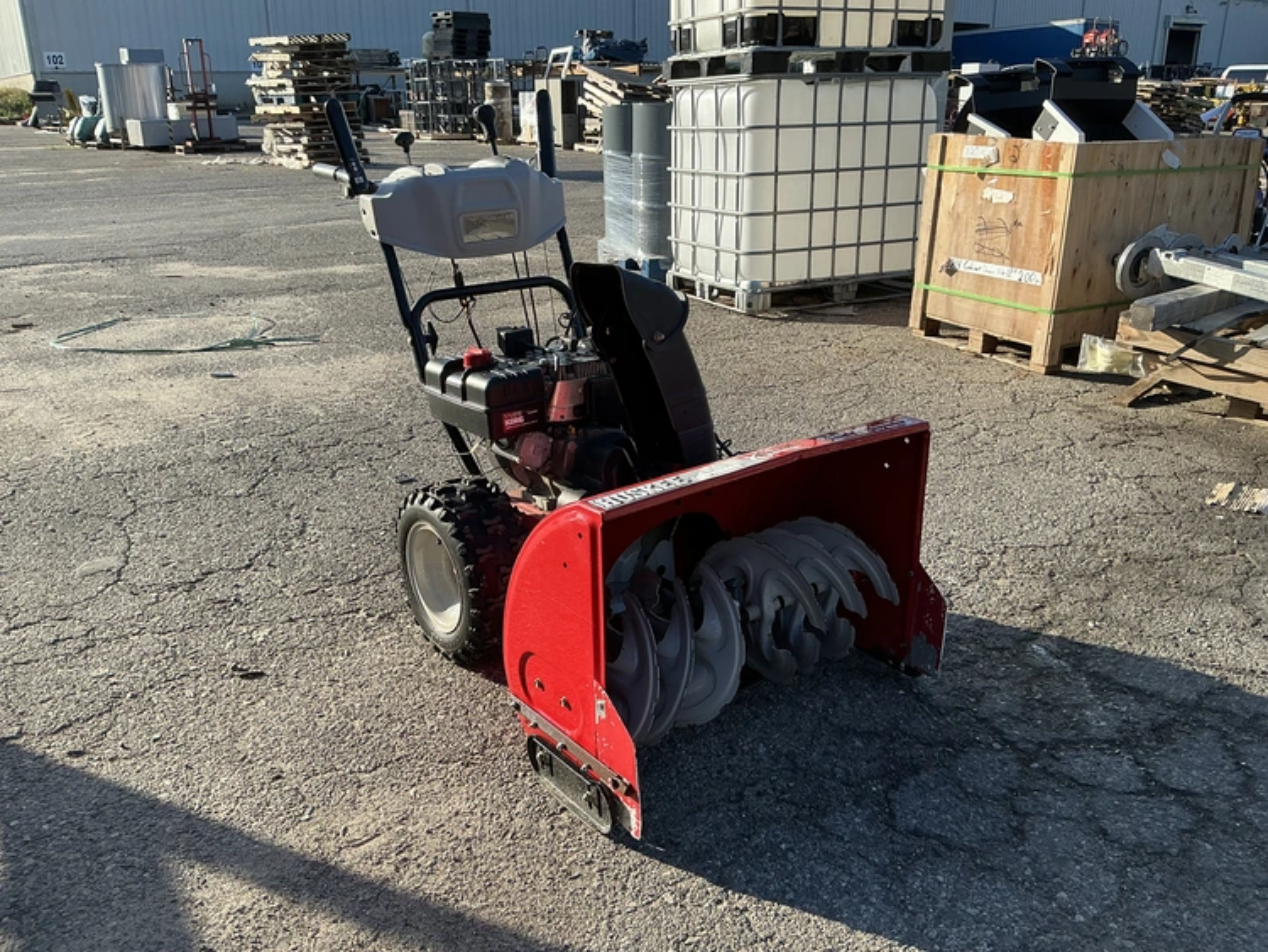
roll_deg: -1.1
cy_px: 476
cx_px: 634
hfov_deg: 63.4
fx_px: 1026
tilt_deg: -21.0
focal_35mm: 28
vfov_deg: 49.8
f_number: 1.8
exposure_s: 1/666
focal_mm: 3
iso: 25
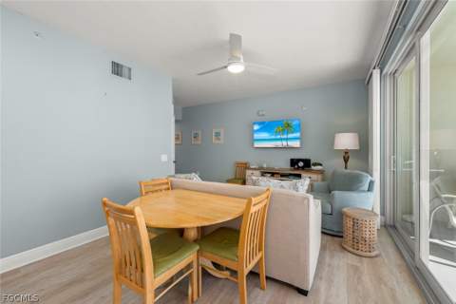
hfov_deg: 100.4
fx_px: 190
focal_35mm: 15
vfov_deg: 77.3
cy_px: 152
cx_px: 228
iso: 400
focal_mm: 15
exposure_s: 1/8
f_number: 11
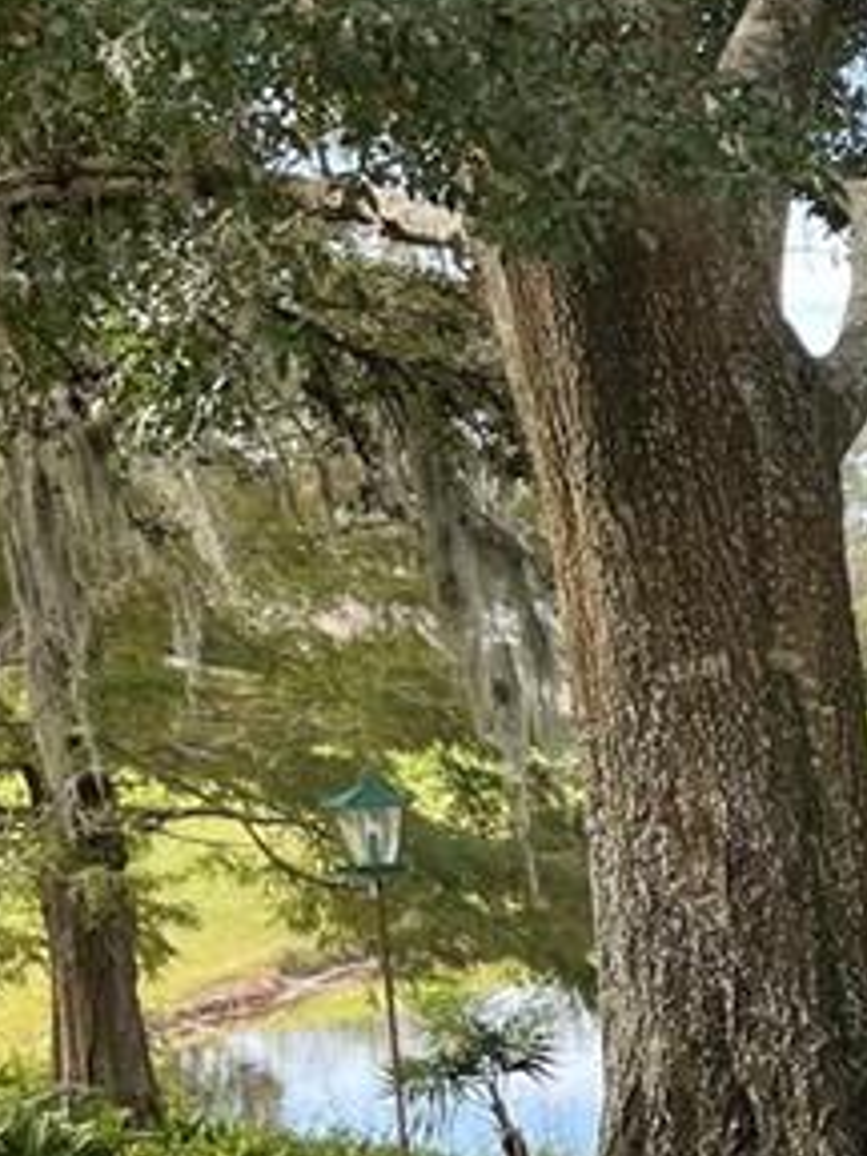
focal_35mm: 104
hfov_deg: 12.6
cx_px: 1718
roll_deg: +1.7
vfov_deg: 18.2
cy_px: 1256
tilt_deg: -9.6
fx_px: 3473
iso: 32
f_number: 1.6
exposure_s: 1/490
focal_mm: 5.1
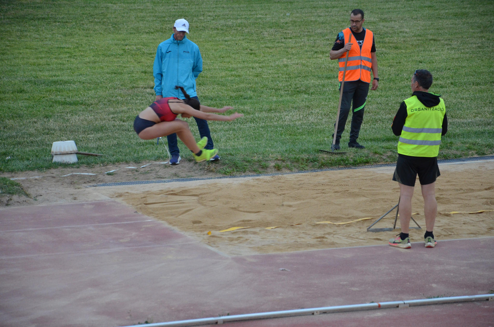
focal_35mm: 158
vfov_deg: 8.7
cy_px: 164
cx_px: 247
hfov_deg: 13.1
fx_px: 2157
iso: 1600
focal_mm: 105
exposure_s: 1/320
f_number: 5.6
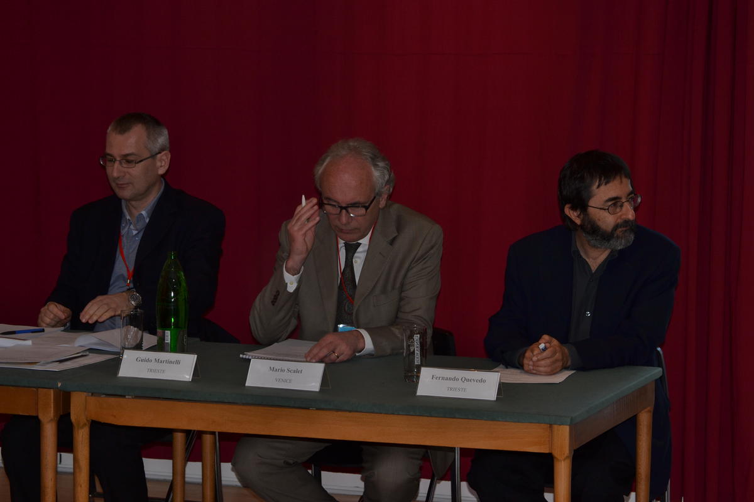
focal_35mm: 112
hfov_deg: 18.2
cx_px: 377
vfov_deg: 12.2
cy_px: 251
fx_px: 2356
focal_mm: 75
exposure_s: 1/60
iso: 200
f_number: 5.6
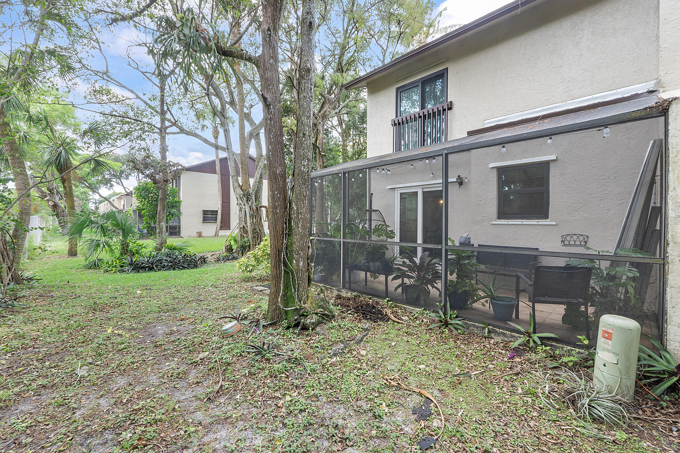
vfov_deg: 77.3
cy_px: 226
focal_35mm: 15
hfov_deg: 100.4
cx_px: 340
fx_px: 283
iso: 200
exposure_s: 1/15
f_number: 9
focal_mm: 10
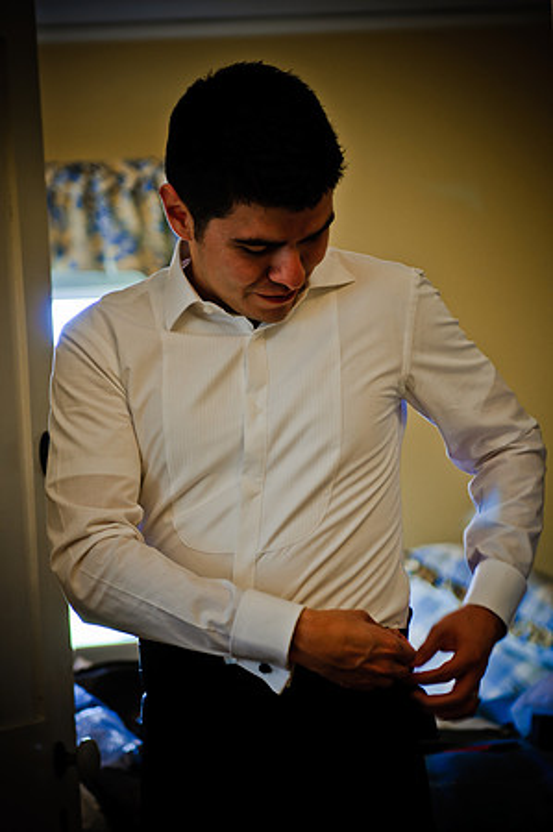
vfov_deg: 19.5
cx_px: 276
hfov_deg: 13.0
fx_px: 2425
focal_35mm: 105
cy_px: 416
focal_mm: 70
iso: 200
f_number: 2.8
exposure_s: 1/30
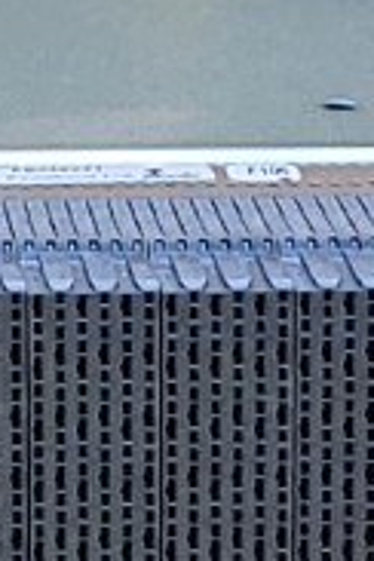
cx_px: -460
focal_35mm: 295
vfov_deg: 6.9
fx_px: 4597
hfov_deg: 4.6
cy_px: -138
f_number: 1.8
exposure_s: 1/110
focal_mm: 4.36
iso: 50
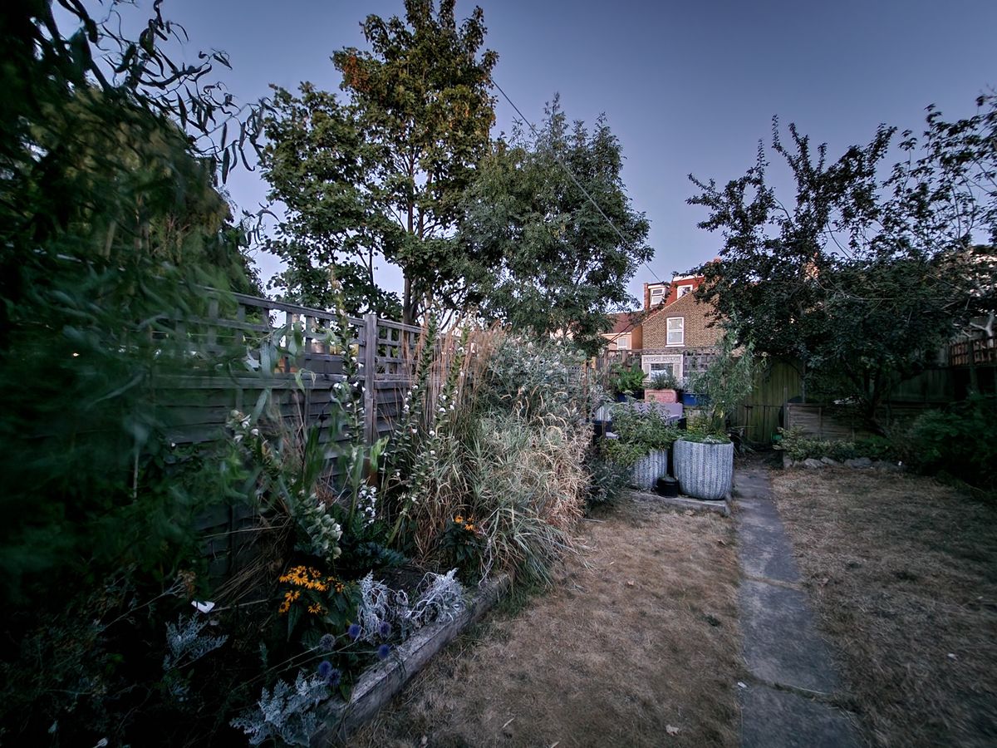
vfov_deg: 89.9
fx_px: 374
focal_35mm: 13
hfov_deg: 106.2
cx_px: 498
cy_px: 374
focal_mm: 1.7
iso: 800
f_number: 2.2
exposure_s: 1/4
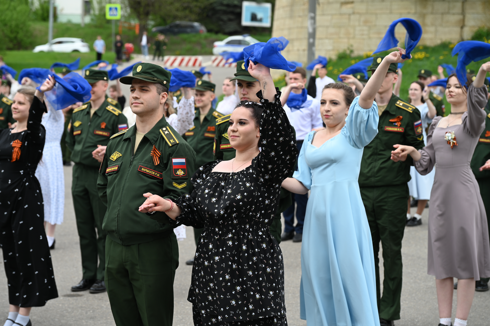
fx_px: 1075
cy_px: 163
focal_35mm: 79
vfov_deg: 17.3
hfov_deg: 25.7
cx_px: 245
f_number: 4.5
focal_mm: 79
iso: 100
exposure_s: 1/320
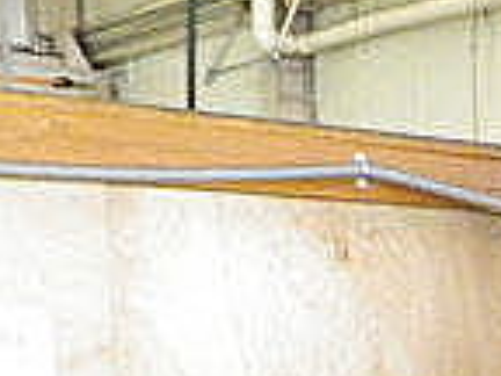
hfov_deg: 15.1
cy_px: 620
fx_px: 1607
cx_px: 936
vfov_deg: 12.5
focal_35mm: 111
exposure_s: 1/8
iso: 800
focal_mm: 4.5
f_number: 3.5
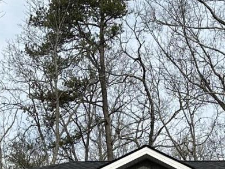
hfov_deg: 15.7
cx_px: 220
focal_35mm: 123
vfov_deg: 11.5
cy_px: 263
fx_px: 800
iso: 80
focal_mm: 6.86
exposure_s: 1/3861
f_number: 1.78
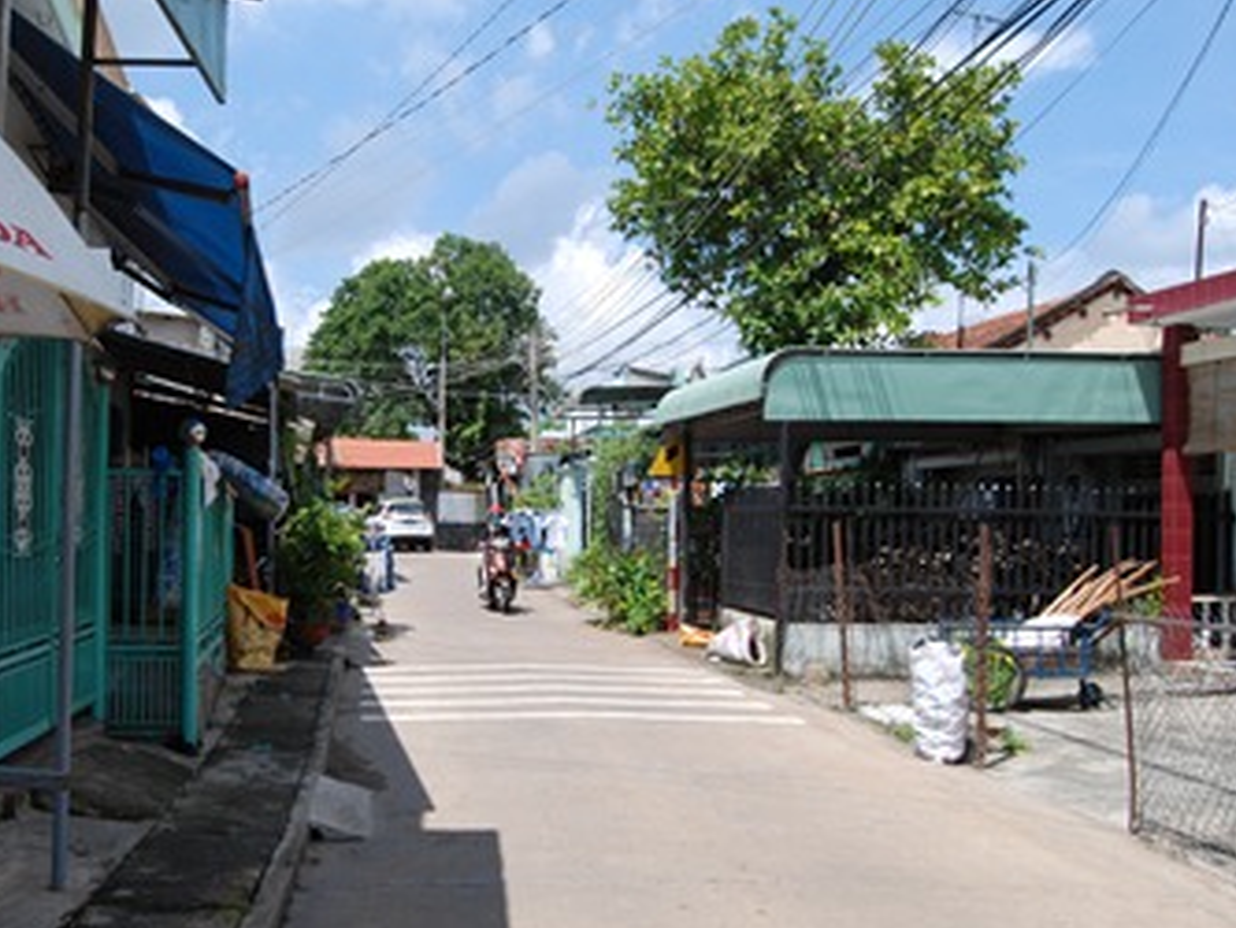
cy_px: 490
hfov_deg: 51.9
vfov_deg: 40.7
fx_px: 1250
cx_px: 449
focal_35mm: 35
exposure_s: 1/250
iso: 100
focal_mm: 18
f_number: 8
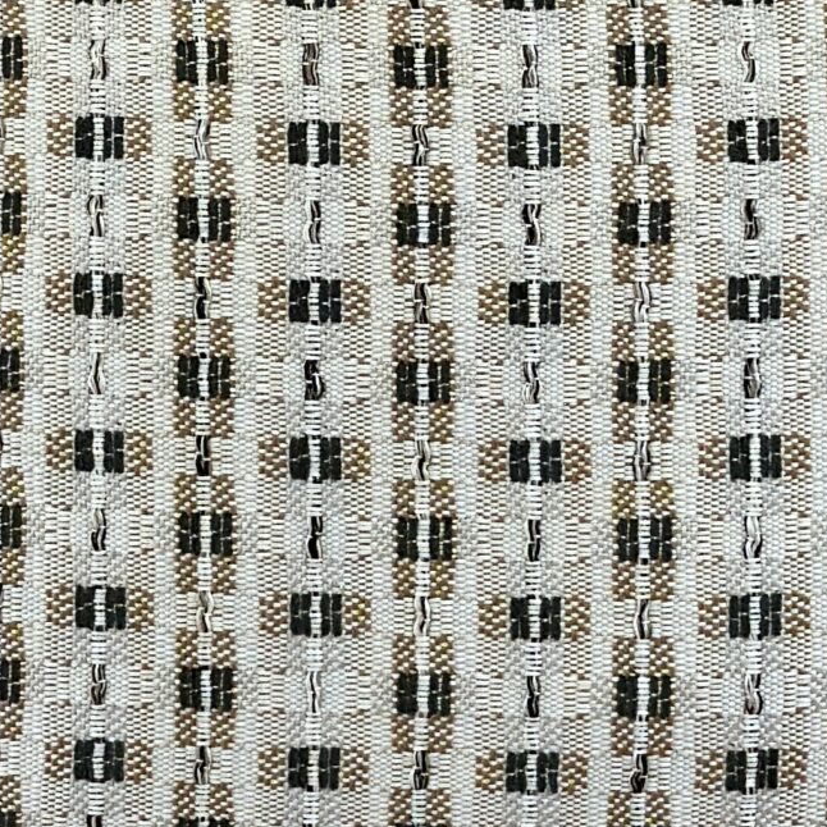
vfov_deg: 10.3
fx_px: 4541
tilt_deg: -17.9
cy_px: 72
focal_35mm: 168
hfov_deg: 10.4
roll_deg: +1.5
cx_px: 462
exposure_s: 1/138
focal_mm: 6.86
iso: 64
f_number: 1.78
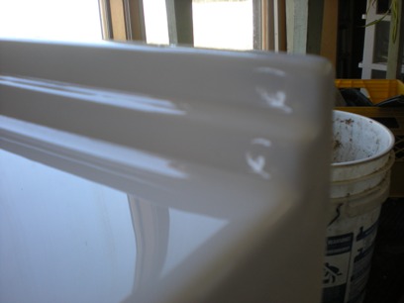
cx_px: 202
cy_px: 152
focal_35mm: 38
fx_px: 443
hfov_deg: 49.0
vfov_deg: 37.7
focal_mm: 6.3
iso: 88
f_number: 3.1
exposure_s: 1/63.1
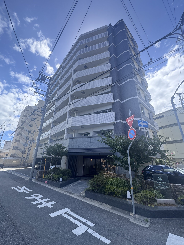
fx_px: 99
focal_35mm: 14
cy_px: 122
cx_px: 92
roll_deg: -1.5
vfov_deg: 102.1
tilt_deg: +22.6
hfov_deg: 85.7
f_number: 2.2
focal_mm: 2.22
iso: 40
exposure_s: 1/515
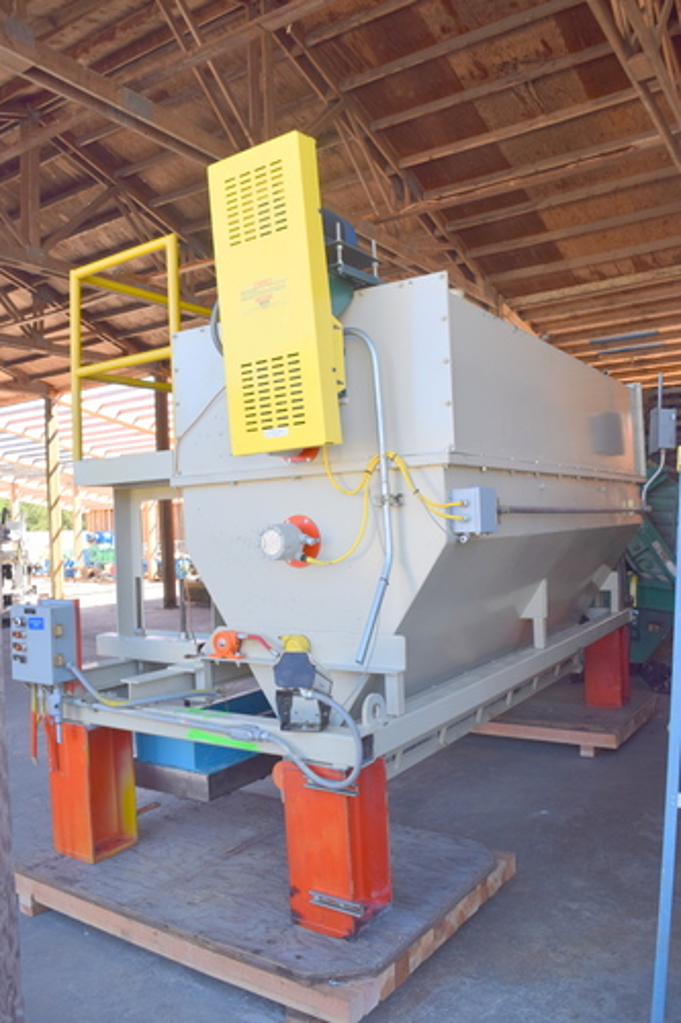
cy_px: 512
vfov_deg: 67.4
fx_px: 767
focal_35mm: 27
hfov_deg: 47.9
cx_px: 340
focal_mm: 18
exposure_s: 1/200
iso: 400
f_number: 7.1
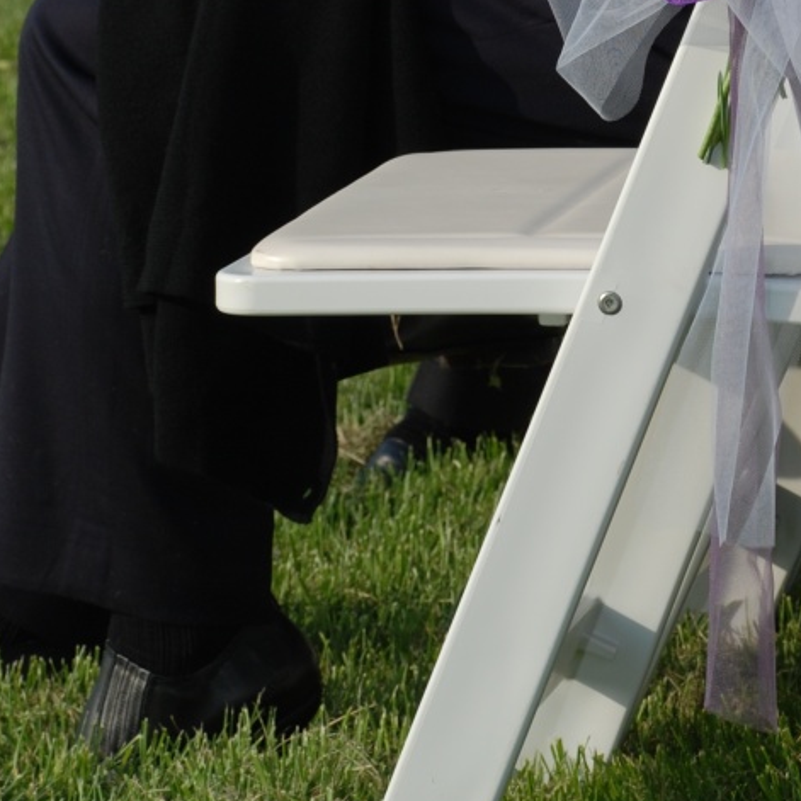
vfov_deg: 6.0
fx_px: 7592
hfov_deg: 6.0
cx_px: 779
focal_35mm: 290
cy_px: -244
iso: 100
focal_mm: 70
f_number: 8
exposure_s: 1/200
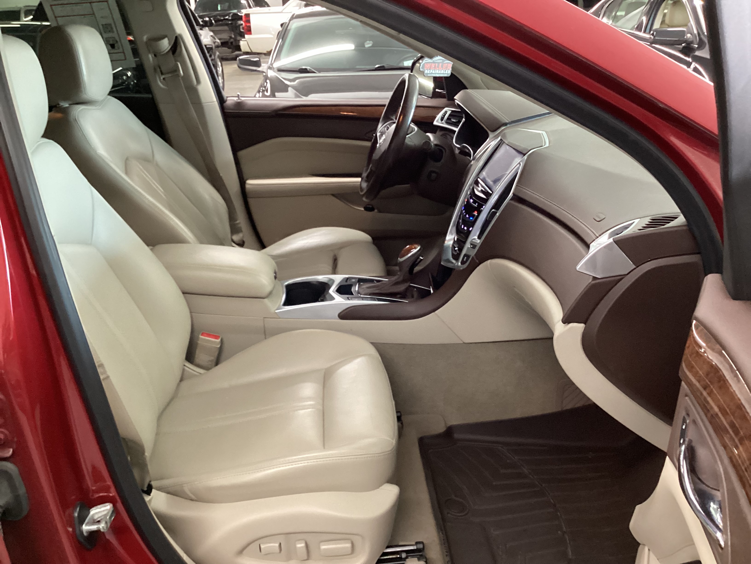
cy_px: 282
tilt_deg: -23.9
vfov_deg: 45.4
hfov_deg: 58.4
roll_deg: +3.5
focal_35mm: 31
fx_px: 673
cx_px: 376
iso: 320
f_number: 2.4
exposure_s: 1/33
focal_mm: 3.3
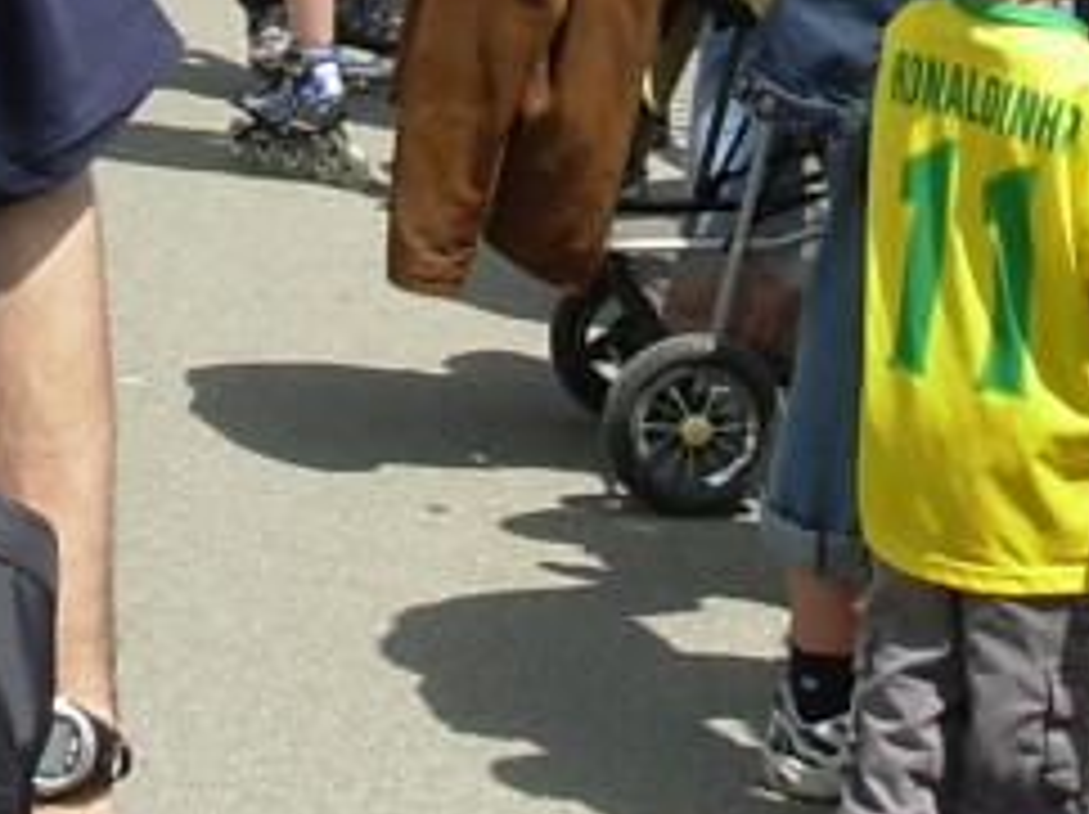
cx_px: 657
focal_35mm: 161
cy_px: -369
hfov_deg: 12.3
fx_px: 5060
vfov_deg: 9.0
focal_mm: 6.3
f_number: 4.9
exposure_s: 1/384
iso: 50
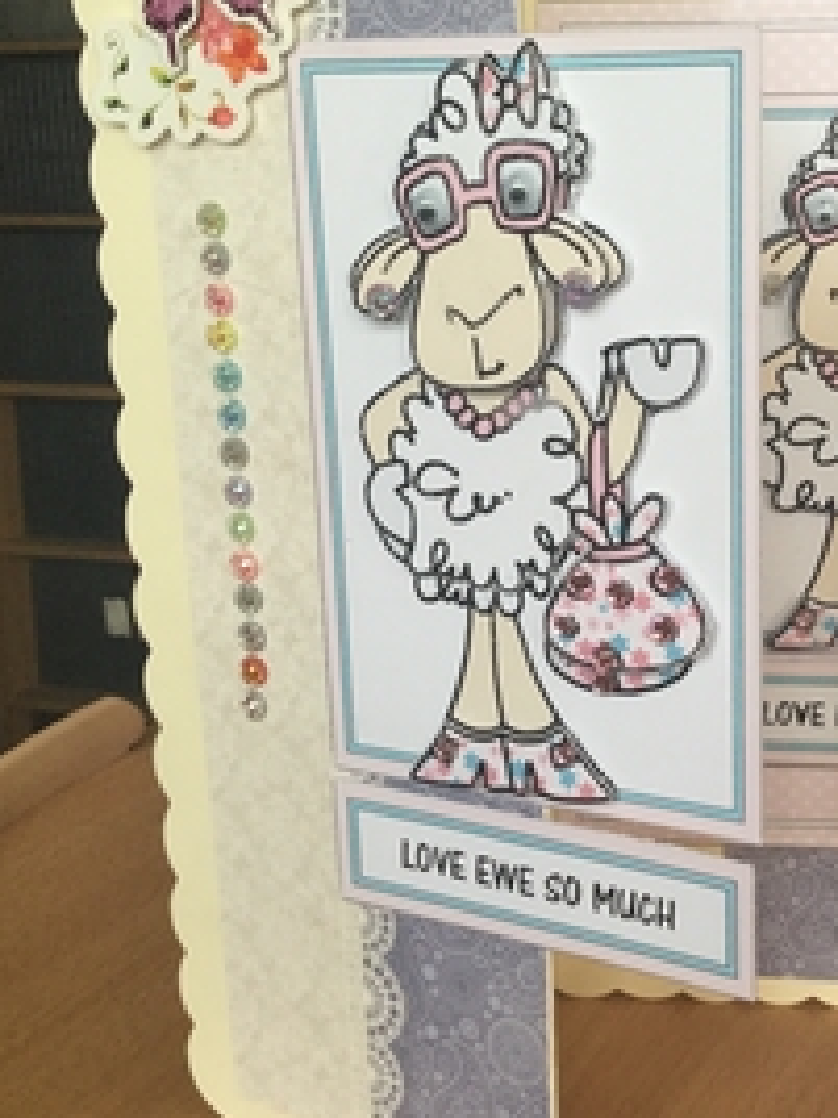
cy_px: 486
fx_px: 1678
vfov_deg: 36.8
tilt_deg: -11.8
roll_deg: -0.6
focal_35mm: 52
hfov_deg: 27.5
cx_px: 671
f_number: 2.4
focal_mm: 3.3
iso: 40
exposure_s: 1/33
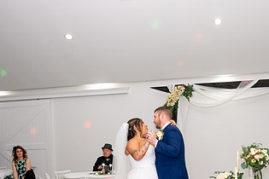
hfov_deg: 35.1
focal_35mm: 57
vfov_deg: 23.4
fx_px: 426
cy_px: 144
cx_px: 138
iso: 3200
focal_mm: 31
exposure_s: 1/400
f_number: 4
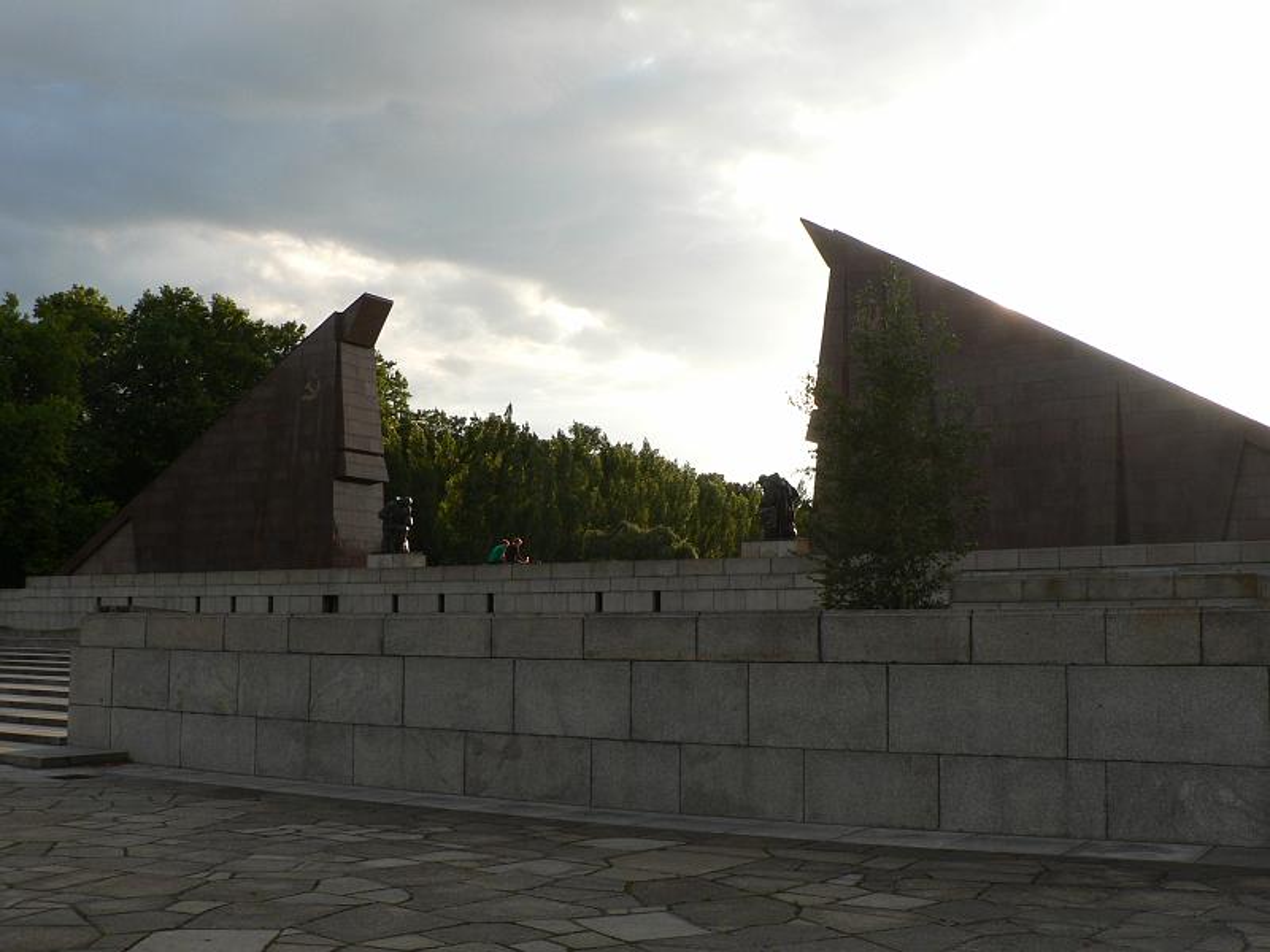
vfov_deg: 39.7
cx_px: 635
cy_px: 476
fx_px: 1321
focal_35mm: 36
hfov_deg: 51.4
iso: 80
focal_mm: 6
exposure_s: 1/250
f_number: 4
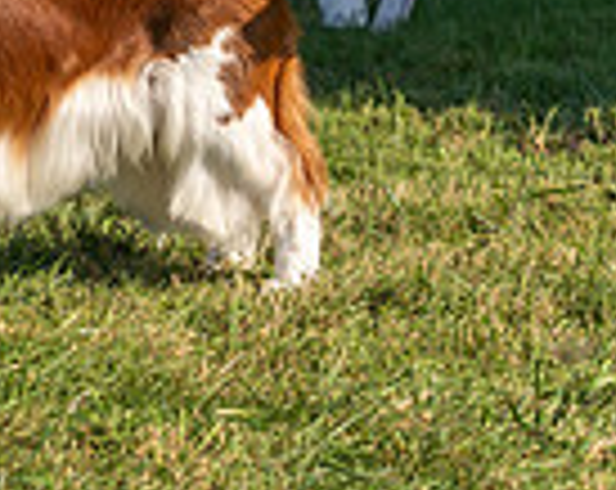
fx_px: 5913
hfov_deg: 5.9
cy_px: -391
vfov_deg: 4.7
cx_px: -344
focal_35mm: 325
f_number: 3.2
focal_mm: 70
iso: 100
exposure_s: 1/2500
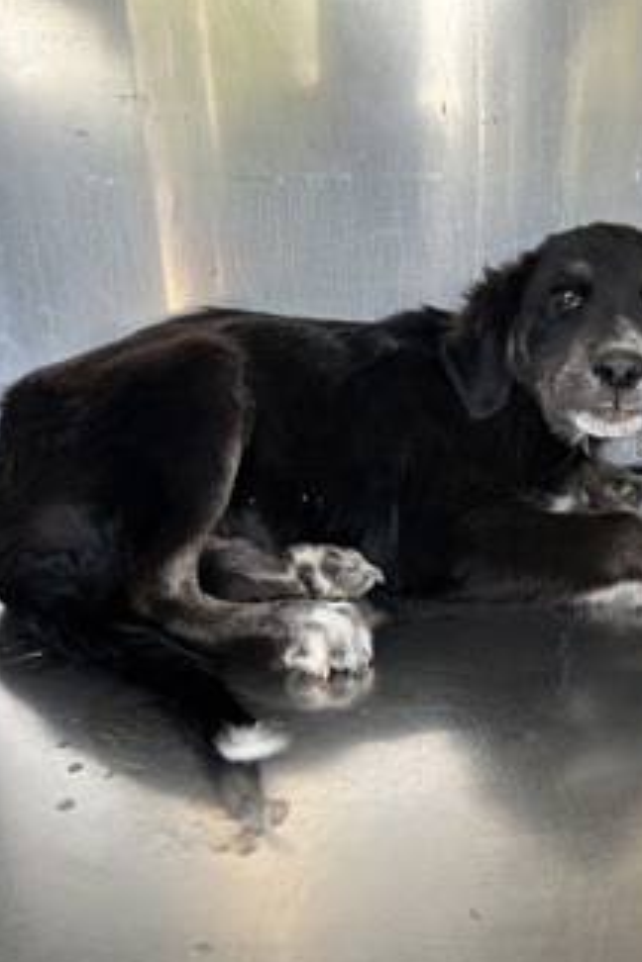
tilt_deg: -20.0
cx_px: 438
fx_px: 936
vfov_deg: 54.4
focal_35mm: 35
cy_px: 511
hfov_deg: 37.4
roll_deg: -0.6
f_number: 1.5
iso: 40
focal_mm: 5.7
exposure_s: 1/121
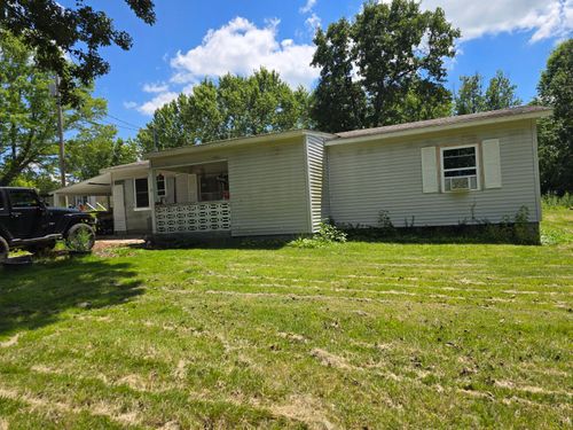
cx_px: 286
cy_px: 215
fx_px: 381
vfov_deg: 58.9
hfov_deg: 73.9
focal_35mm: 23
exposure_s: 1/692
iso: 12
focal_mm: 6.3
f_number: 1.7
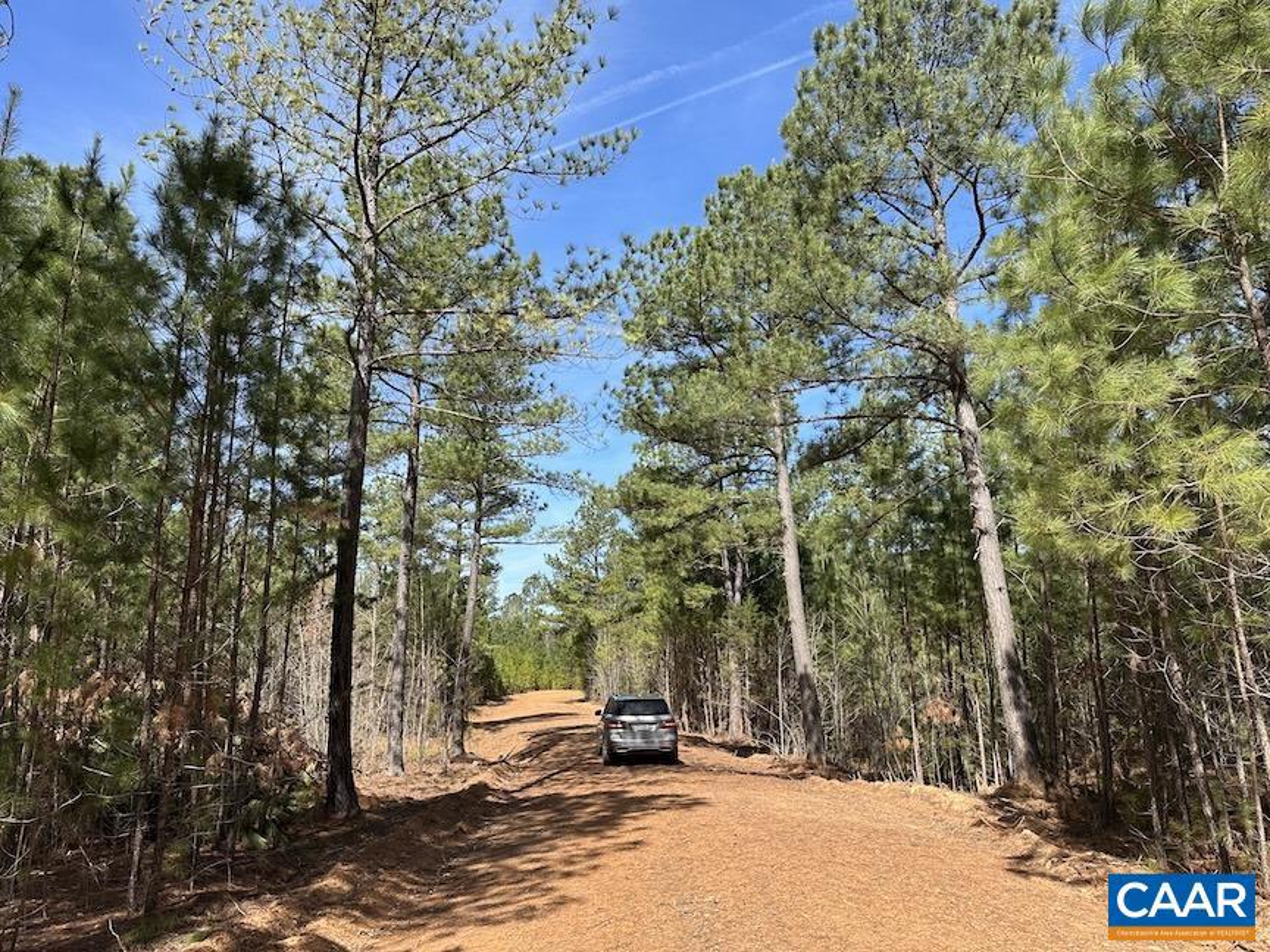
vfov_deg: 56.8
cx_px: 635
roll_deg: +0.4
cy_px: 476
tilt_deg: +12.8
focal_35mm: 24
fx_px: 881
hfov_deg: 71.6
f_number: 1.78
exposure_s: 1/2155
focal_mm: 6.86
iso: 80
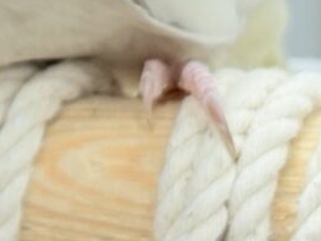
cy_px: -80
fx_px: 2197
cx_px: -154
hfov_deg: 8.2
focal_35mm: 237
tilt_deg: -14.2
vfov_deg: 6.2
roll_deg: +5.7
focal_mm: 5.96
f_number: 1.6
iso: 50
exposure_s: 1/50
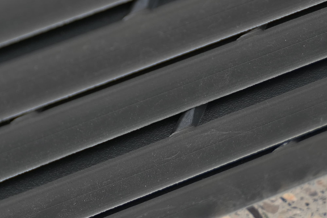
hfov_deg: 8.4
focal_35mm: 246
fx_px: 2234
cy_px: -23
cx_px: 241
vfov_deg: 5.6
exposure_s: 1/100
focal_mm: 70
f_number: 2.8
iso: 200
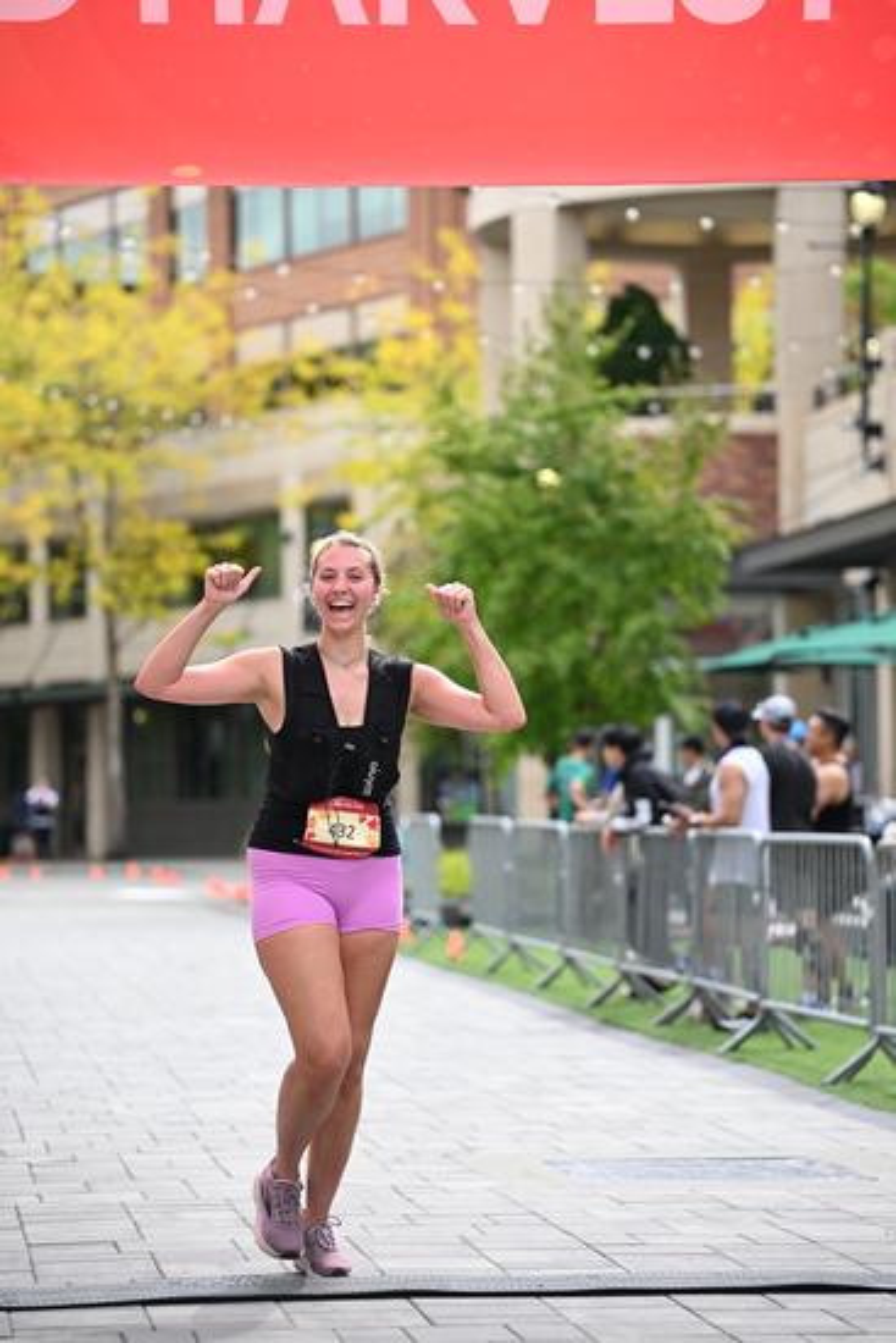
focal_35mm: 115
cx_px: 448
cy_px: 672
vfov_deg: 17.8
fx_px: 4290
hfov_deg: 11.9
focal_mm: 115
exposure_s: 1/2500
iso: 640
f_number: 2.8
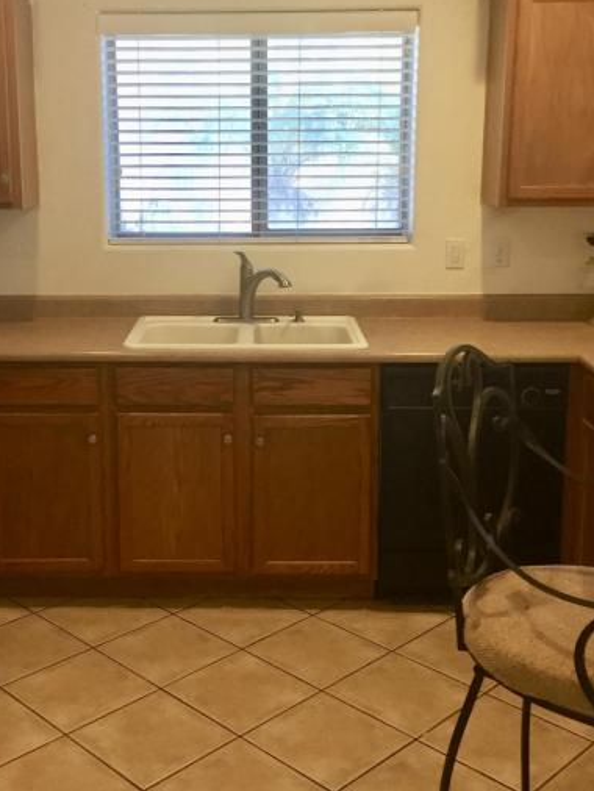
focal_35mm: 44
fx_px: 1006
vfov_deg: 42.8
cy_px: 342
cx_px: 220
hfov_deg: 32.7
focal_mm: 4.15
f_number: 2.2
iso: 100
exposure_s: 1/30
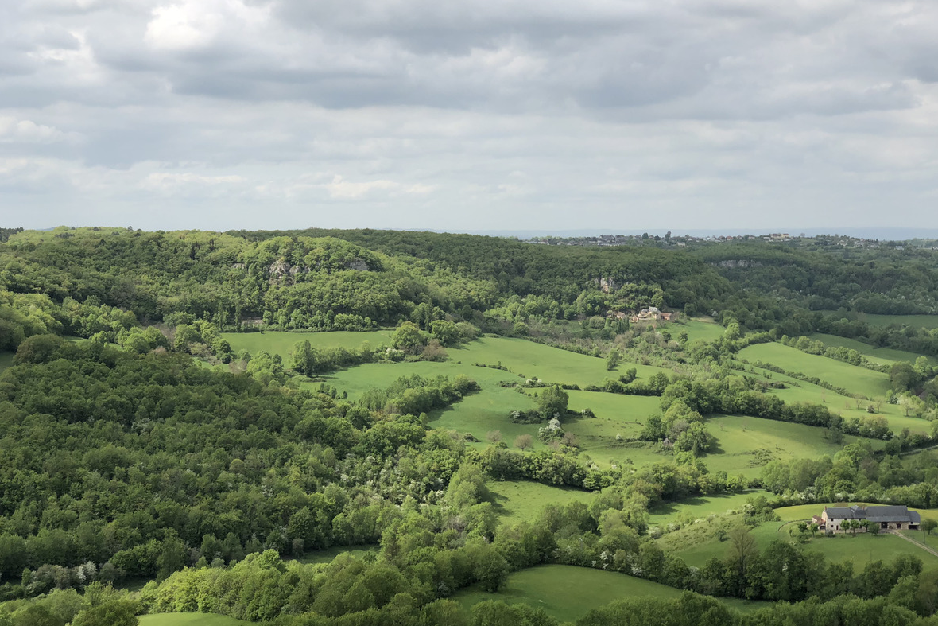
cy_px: 286
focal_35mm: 55
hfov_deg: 36.2
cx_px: 476
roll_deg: +0.5
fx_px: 1433
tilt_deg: -1.0
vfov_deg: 24.6
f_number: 2.4
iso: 16
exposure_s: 1/1230
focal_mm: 6
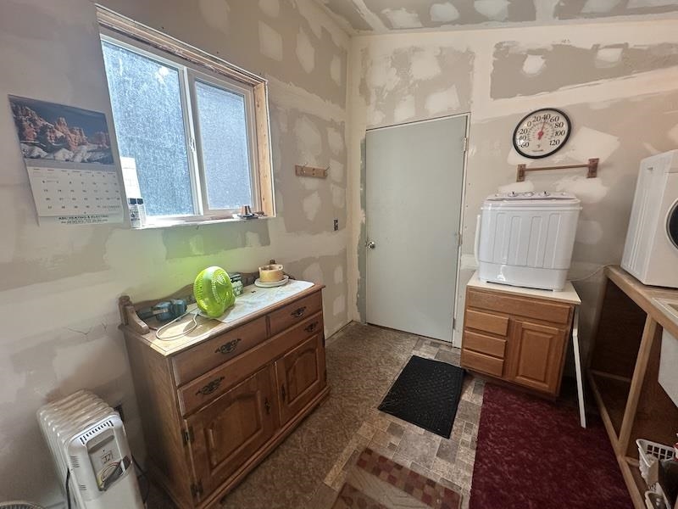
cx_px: 339
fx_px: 274
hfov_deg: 102.1
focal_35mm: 14
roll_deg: +0.4
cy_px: 254
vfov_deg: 85.7
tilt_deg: -11.1
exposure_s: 1/120
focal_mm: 2.22
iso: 160
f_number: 2.2
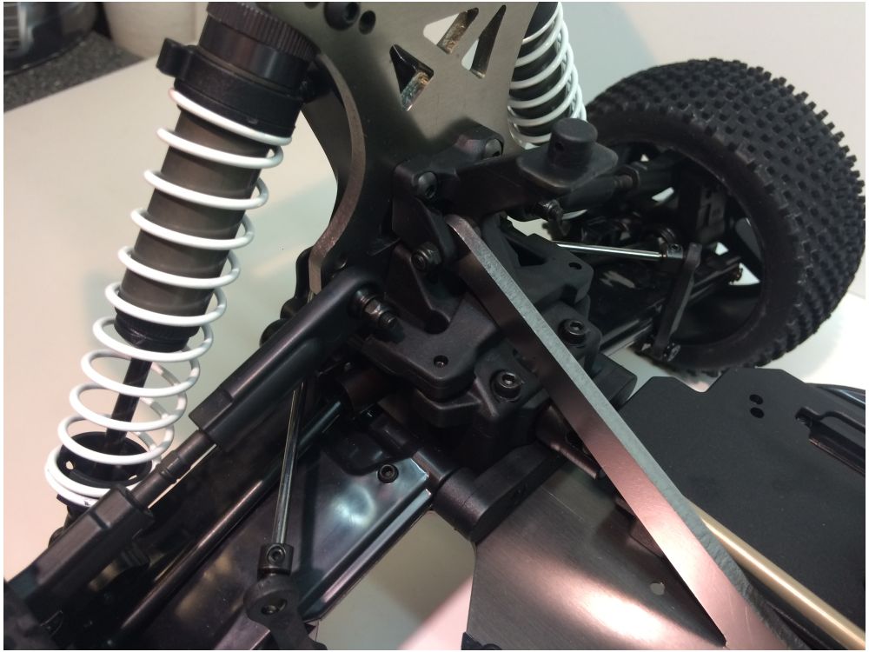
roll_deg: +0.1
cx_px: 434
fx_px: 728
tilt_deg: -42.5
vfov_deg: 48.2
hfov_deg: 61.7
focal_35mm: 29
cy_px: 326
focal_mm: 4.15
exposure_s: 1/33
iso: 100
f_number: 2.2
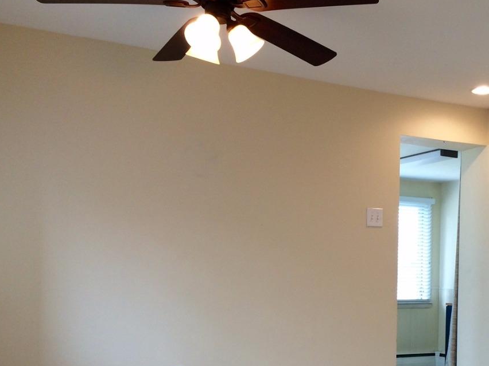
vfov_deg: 29.0
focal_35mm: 49
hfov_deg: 37.9
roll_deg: +0.3
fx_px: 692
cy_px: 294
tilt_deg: -1.0
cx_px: 370
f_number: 2.2
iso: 50
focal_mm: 4.15
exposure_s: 1/60
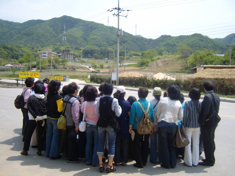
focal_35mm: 35
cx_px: 118
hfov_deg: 52.6
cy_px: 88
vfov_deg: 40.7
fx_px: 238
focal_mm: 7.4
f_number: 7.1
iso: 80
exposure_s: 1/180
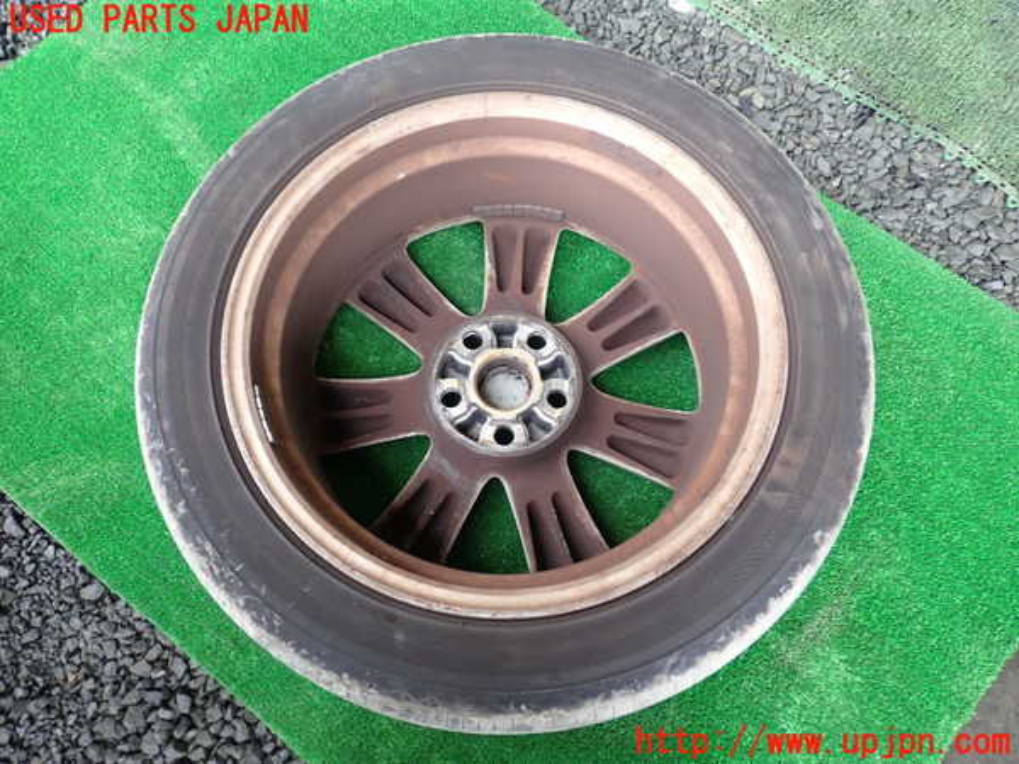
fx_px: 883
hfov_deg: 60.0
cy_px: 382
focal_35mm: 30
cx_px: 510
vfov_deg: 46.8
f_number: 2.3
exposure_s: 1/60
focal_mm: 5.4
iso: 200
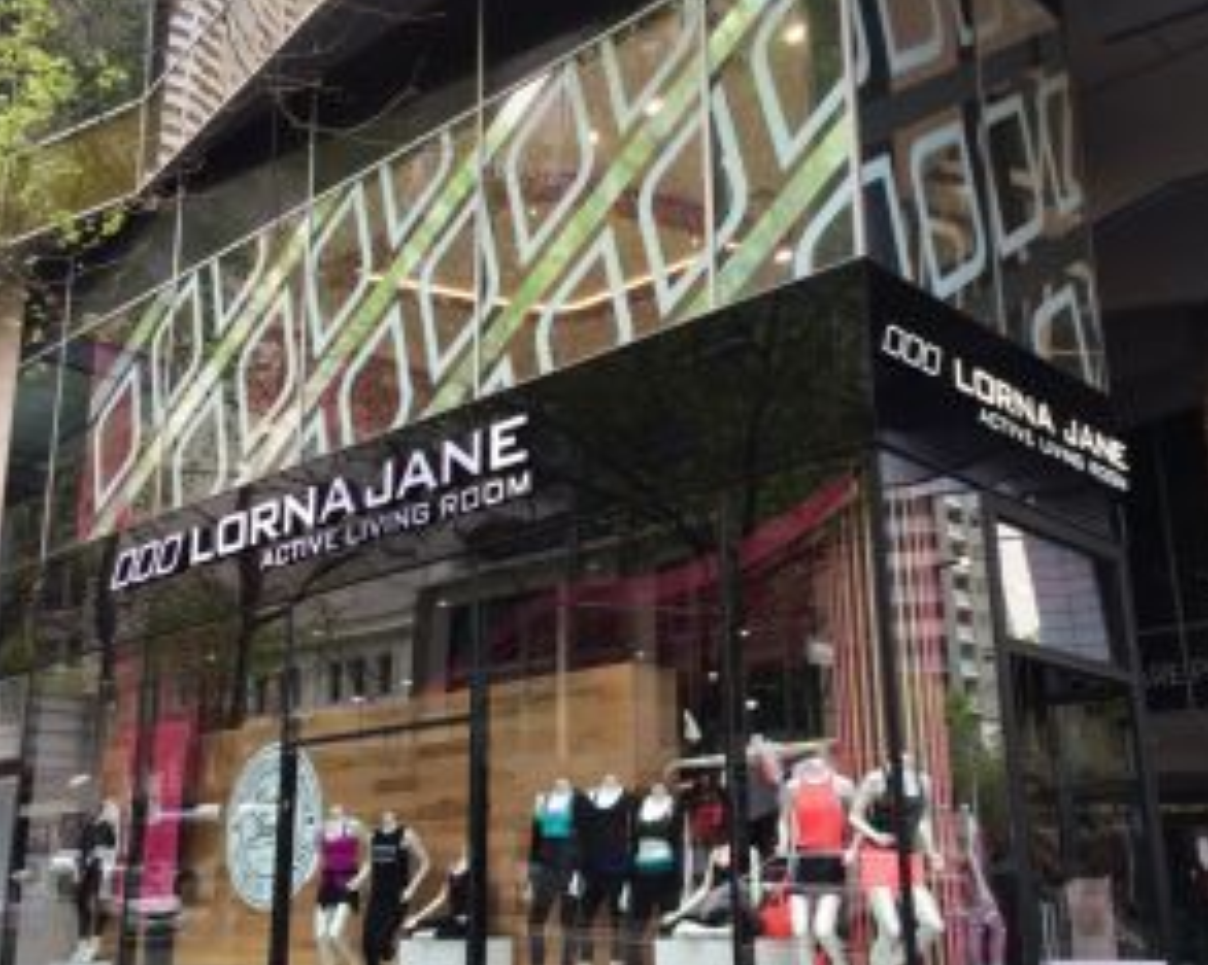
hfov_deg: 45.8
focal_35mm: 40
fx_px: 1429
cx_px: 602
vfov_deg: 37.3
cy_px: 507
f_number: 2.2
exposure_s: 1/170
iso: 32
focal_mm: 4.12
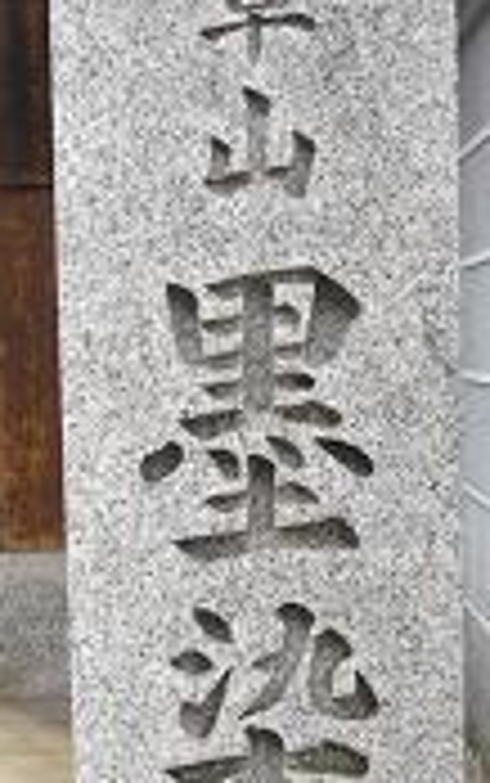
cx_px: 288
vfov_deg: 26.9
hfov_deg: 17.2
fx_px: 1621
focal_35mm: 76
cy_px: 560
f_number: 2.9
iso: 100
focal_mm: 5.7
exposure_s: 1/160
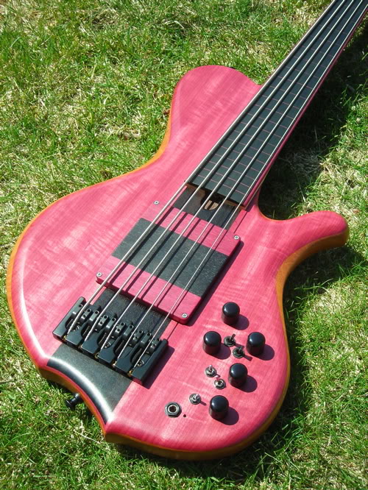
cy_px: 245
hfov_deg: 30.9
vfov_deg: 40.4
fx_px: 666
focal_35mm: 47
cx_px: 184
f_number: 3.4
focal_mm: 7.8
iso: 50
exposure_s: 1/324
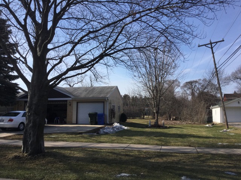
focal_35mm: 31
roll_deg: -1.4
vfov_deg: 45.4
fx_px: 216
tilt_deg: +5.2
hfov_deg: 58.4
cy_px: 90
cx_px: 120
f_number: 2.4
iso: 25
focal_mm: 3.3
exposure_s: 1/1404
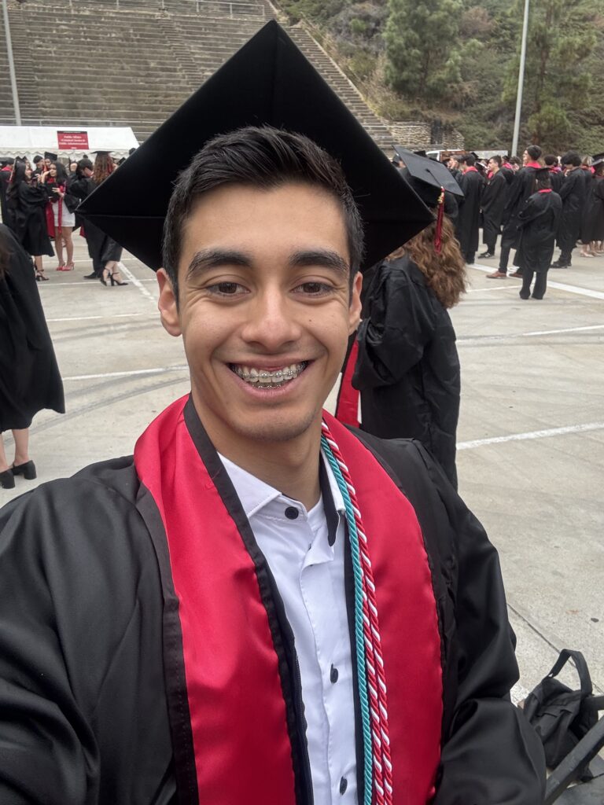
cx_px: 302
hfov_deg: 46.8
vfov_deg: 60.0
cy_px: 402
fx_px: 698
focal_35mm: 30
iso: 25
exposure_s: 1/219
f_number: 1.9
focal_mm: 2.69
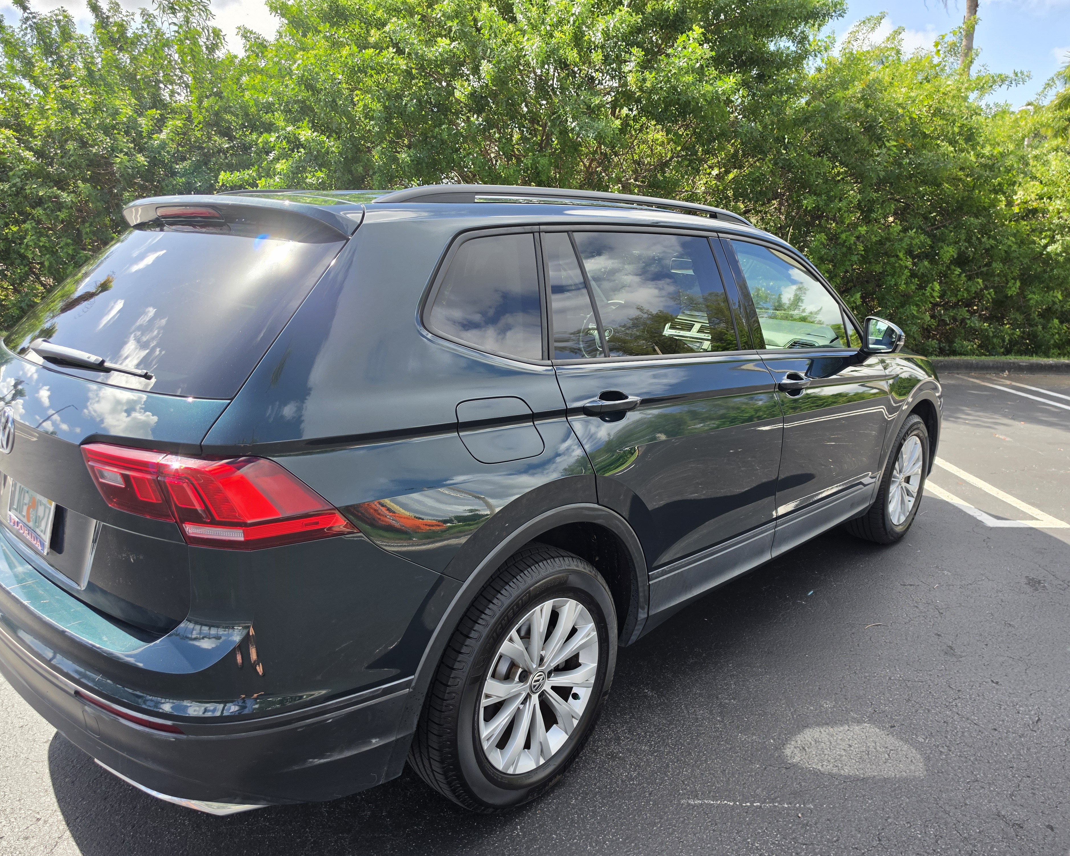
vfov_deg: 58.8
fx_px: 760
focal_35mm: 24
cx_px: 544
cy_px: 428
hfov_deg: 70.3
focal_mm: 6.5
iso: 64
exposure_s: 1/2005
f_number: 1.4
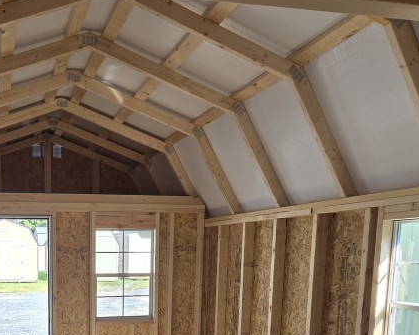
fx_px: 384
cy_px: 299
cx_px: 69
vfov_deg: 43.2
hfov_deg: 52.5
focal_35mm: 31
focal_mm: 2.2
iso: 50
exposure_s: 1/143
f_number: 2.2
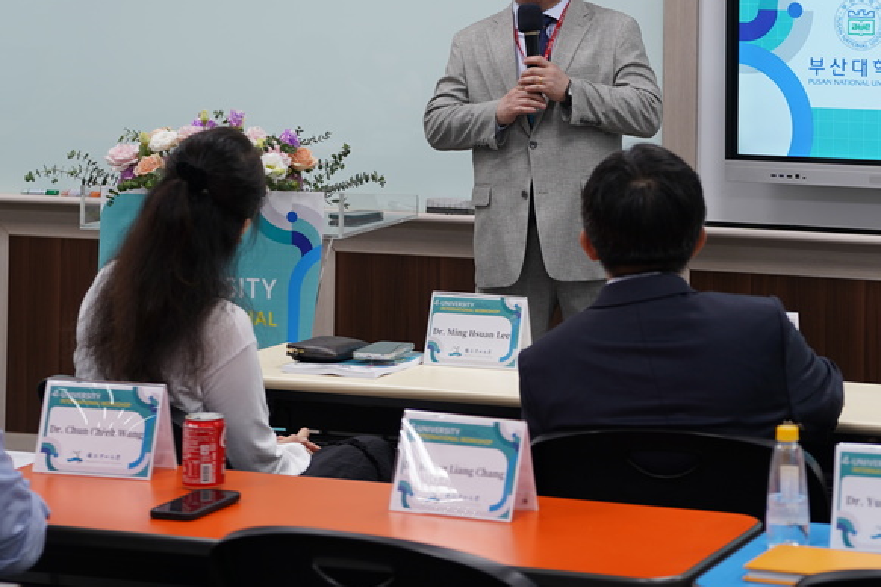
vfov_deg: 13.4
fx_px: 2472
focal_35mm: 101
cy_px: 26
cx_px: 654
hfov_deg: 20.1
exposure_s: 1/50
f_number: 2.8
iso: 100
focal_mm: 49
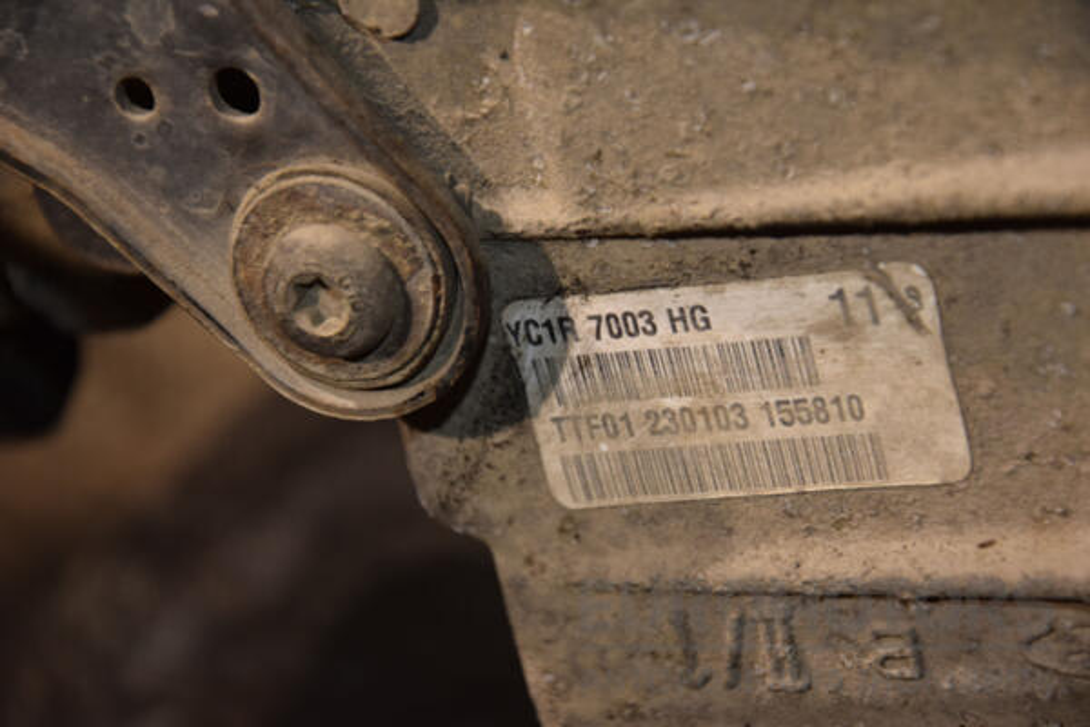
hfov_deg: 13.0
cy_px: 364
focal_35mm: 158
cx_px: 545
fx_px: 4768
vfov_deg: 8.7
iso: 800
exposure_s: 1/60
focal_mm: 105
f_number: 5.6
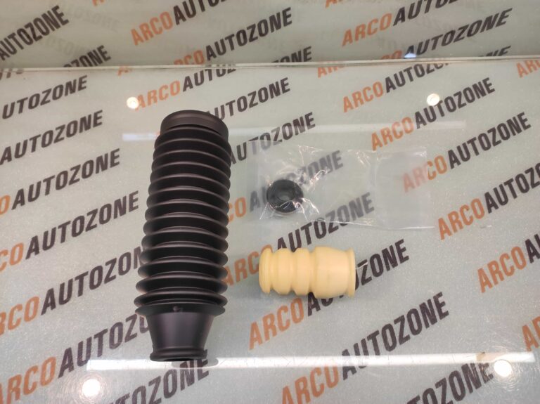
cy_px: 202
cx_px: 270
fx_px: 265
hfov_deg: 91.1
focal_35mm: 17
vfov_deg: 74.7
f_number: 1.79
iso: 115
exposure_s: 1/33
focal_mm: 4.74
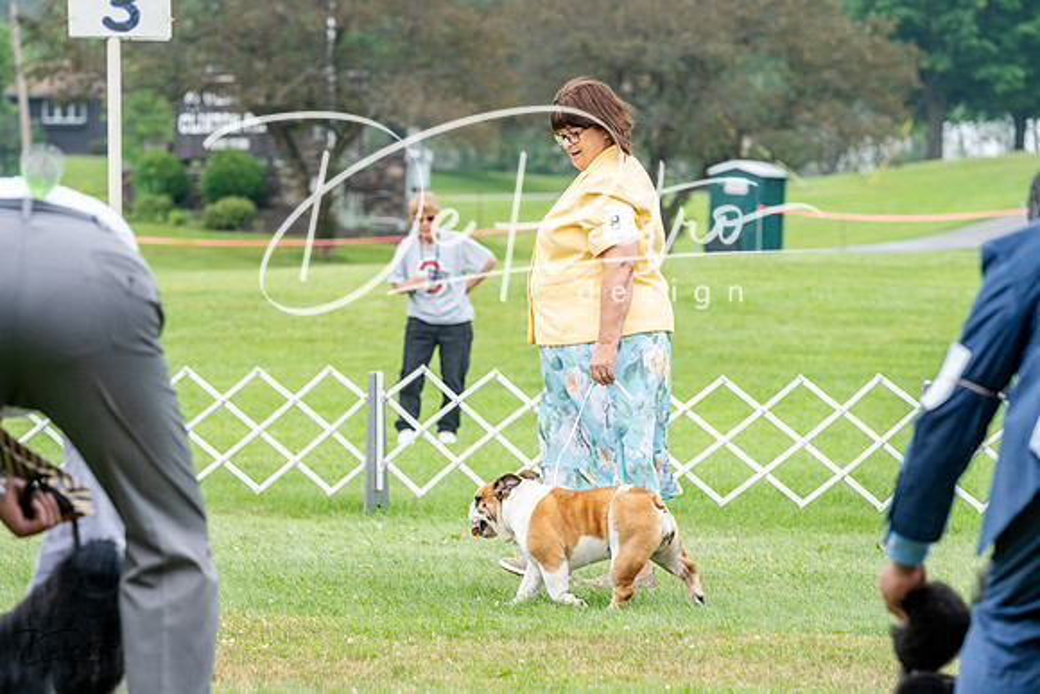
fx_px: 4508
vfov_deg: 8.8
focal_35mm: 156
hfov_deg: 13.2
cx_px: 520
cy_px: 347
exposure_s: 1/400
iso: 400
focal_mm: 156
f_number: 5.6
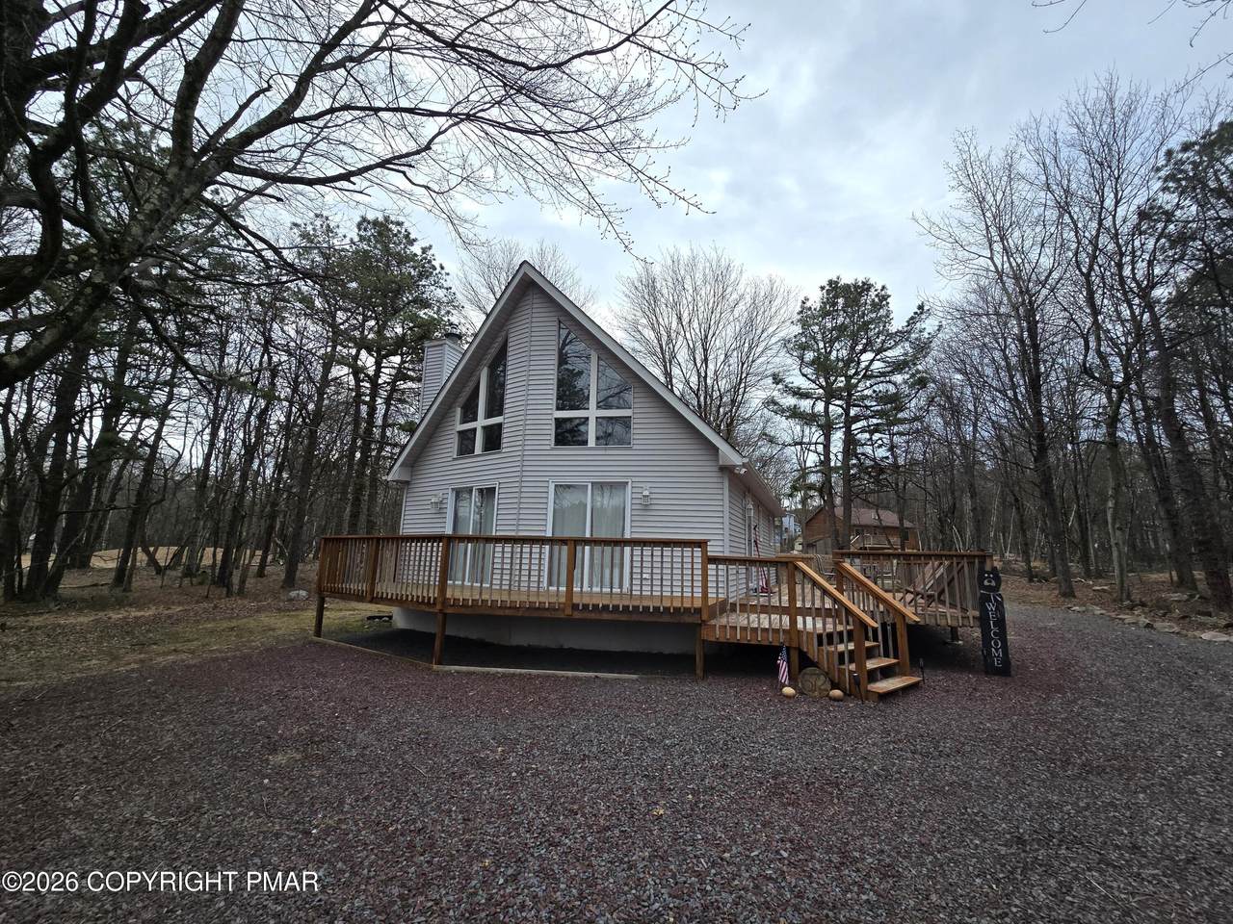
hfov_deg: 106.2
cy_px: 462
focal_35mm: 13
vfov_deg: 89.9
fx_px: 463
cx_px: 616
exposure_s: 1/2145
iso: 50
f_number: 2.2
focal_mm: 2.2
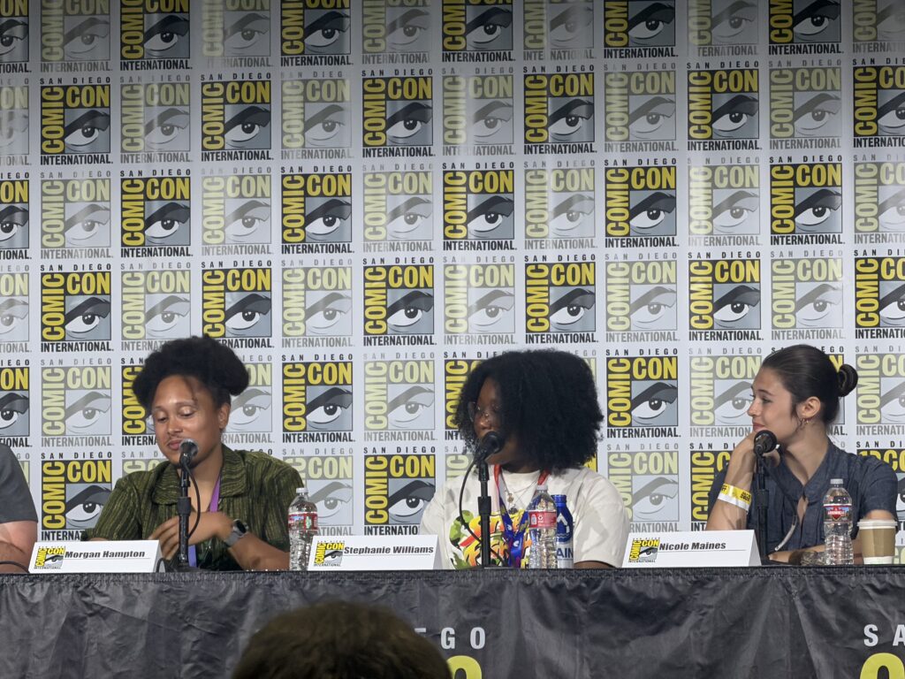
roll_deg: +0.8
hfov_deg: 9.9
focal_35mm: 200
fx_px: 5229
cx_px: 452
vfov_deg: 7.4
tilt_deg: +3.5
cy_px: 340
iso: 250
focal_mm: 16.89
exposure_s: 1/120
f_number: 2.8
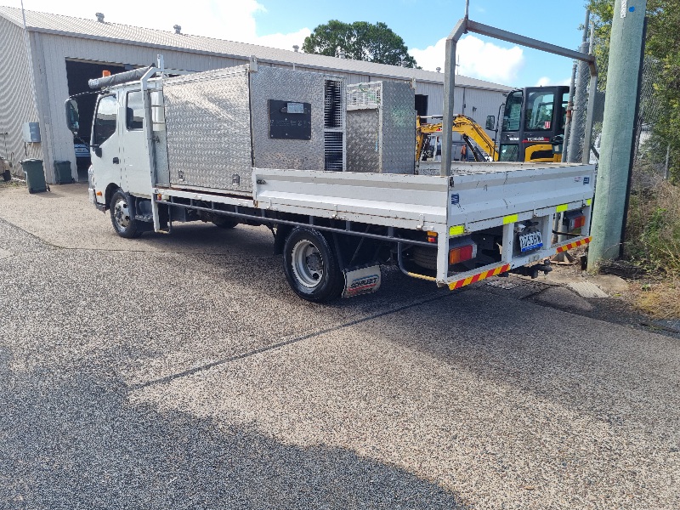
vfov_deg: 53.1
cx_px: 340
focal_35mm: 26
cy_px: 255
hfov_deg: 67.3
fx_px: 511
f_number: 1.8
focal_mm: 5.4
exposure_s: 1/2000
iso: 50
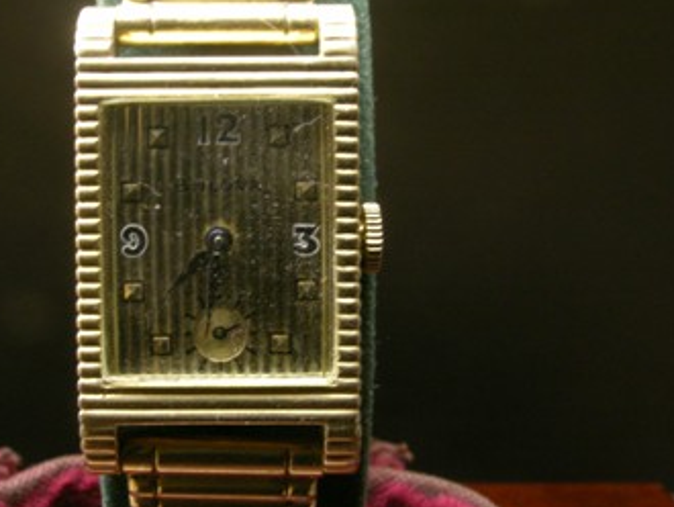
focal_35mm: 57
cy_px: 258
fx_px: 1111
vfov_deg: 25.7
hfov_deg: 33.5
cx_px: 229
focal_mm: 8.7
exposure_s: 1
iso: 200
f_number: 7.2
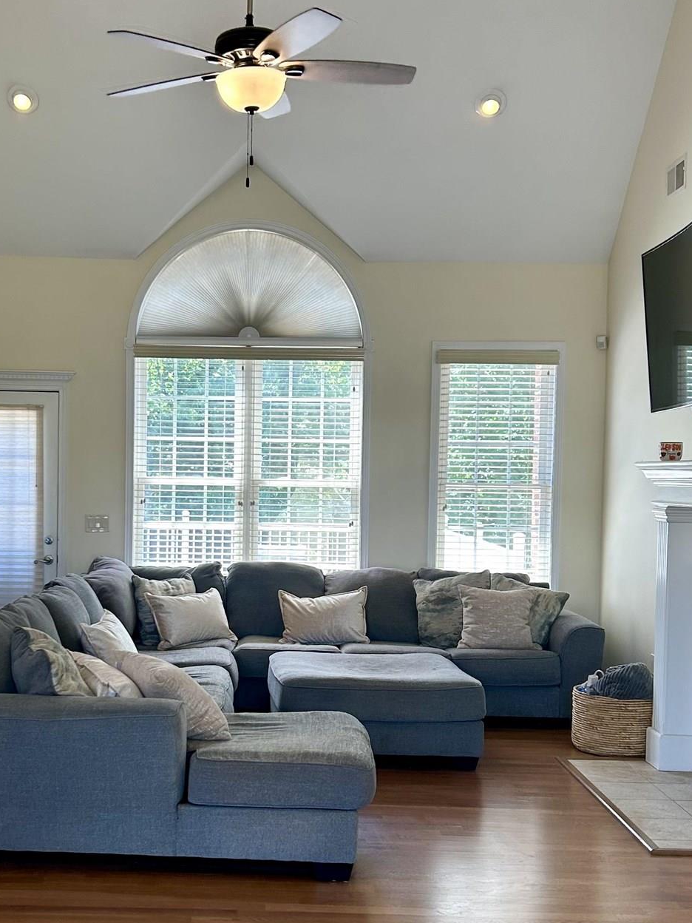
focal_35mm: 48
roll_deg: -0.1
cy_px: 514
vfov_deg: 39.6
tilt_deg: -1.8
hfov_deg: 30.0
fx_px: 1279
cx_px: 228
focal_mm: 5.7
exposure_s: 1/138
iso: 64
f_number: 1.5
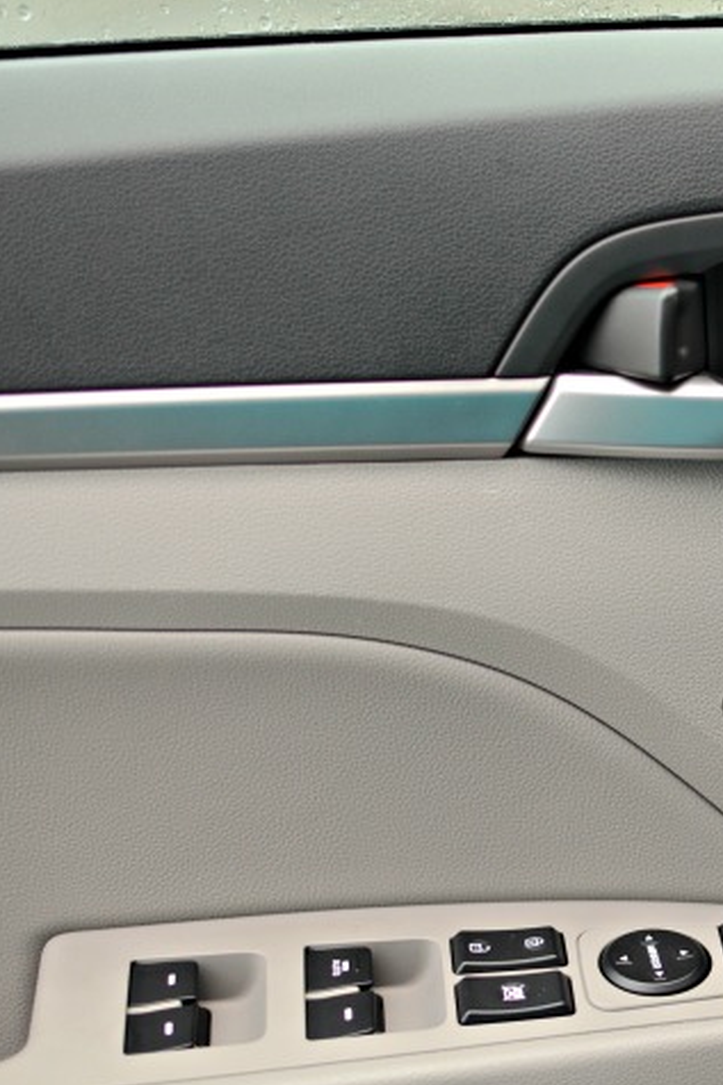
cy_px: 542
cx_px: 763
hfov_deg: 16.7
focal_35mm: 80
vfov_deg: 25.4
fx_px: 2404
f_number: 2.8
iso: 500
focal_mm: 35
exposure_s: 1/160
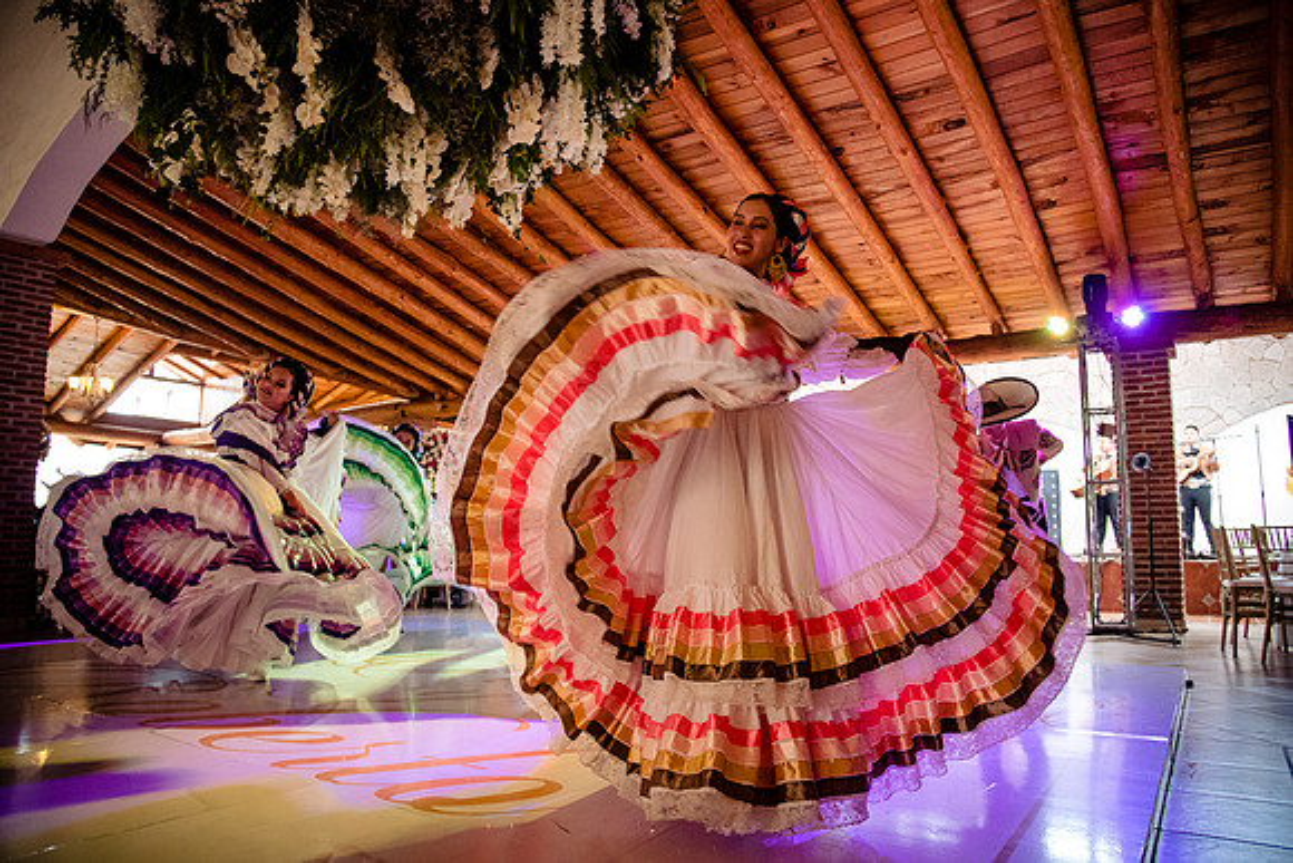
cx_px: 646
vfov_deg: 53.2
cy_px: 432
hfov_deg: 73.7
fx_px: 862
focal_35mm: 24
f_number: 4
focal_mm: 24
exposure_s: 1/250
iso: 5000
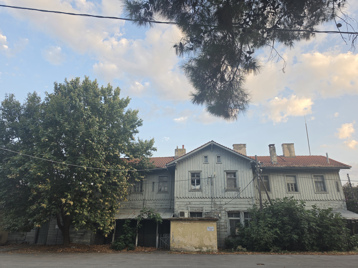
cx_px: 179
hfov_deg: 73.9
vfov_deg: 58.9
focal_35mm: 23
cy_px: 134
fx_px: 238
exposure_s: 1/180
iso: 20
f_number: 1.4
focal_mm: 6.5
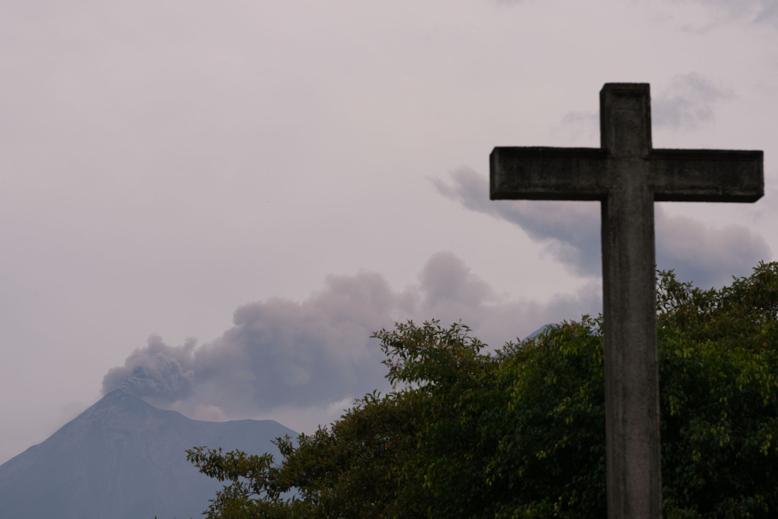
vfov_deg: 11.2
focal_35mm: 122
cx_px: 389
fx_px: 2636
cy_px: 260
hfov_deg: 16.8
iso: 125
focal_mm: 122
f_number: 7.1
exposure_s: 1/1000
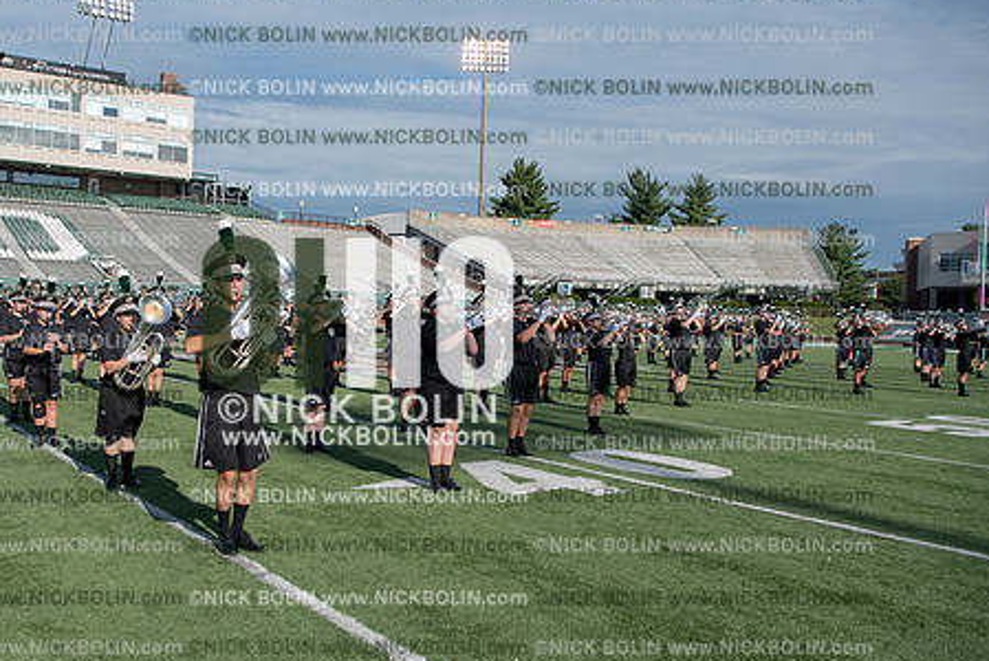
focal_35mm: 31
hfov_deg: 59.3
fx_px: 852
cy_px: 343
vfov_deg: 42.4
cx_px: 357
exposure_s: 1/640
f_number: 5.6
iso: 100
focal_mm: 24
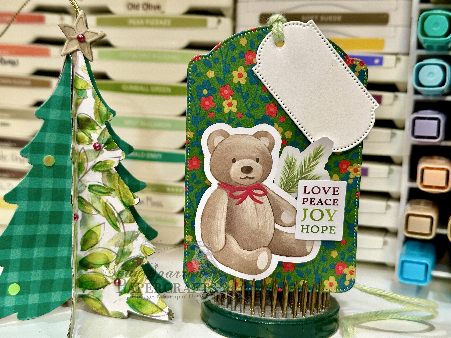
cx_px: 226
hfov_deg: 39.7
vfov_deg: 30.3
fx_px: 625
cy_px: 169
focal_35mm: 48
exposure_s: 1/60
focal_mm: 6.86
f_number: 1.8
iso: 100
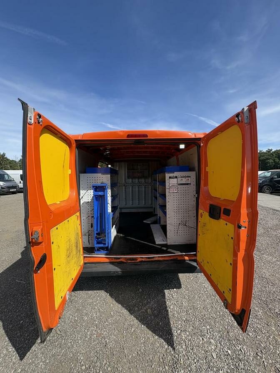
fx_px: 151
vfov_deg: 102.1
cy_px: 186
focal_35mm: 14
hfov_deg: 85.7
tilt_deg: +4.3
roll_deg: -1.2
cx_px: 140
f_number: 2.2
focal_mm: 2.22
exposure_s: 1/505
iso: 50
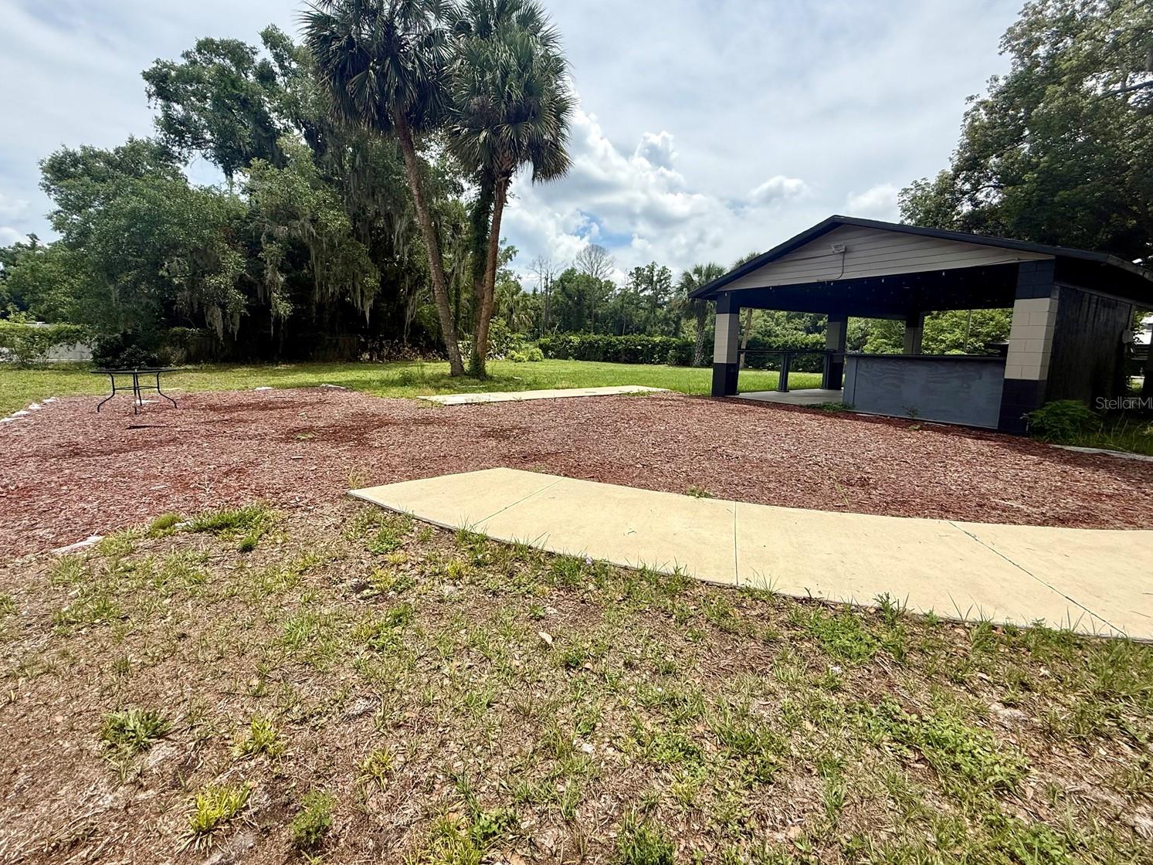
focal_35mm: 15
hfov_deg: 98.1
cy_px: 402
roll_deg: -1.3
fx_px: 500
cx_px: 551
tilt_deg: -5.5
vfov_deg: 81.6
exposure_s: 1/2717
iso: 50
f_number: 2.2
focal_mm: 2.22
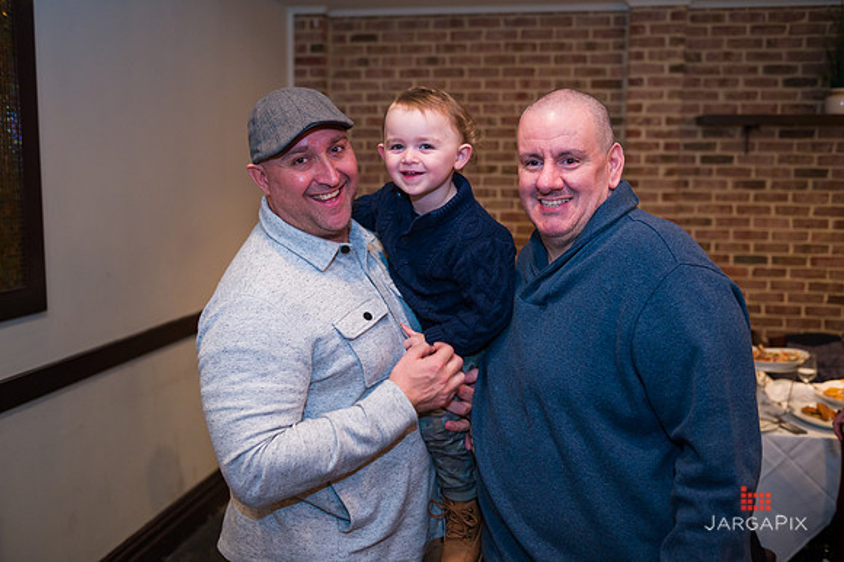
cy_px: 281
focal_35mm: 34
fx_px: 797
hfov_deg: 55.8
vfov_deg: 38.8
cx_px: 422
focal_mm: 34
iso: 1600
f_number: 3.2
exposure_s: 1/200
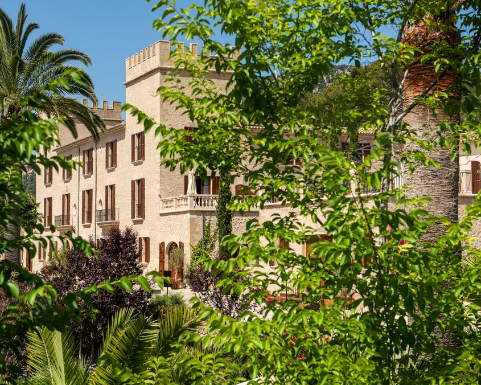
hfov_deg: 28.7
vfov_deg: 23.1
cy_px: 192
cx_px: 221
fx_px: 940
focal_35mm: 66
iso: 200
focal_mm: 58
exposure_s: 1/1000
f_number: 5.6
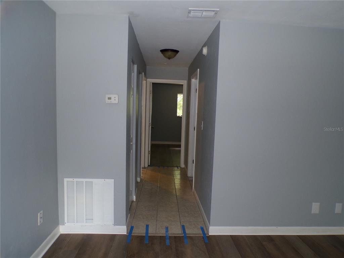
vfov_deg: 56.8
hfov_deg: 71.6
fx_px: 239
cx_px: 172
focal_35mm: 24
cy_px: 129
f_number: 3
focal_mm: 4.3
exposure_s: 1/17
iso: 200
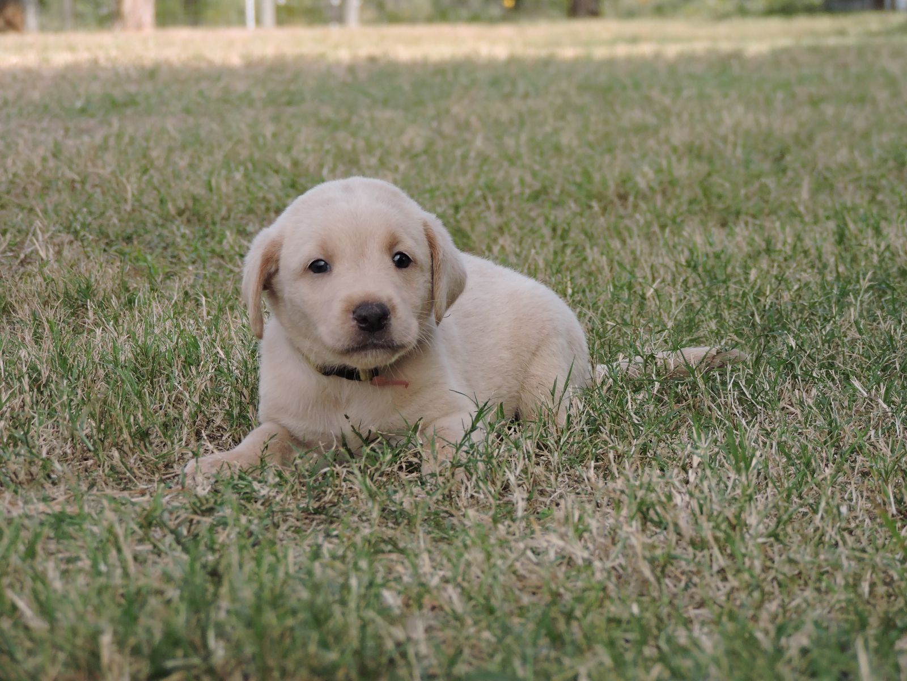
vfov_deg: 9.6
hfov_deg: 12.7
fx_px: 4061
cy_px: 340
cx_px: 454
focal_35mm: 155
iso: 200
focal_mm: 27.6
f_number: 4.4
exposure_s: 1/500
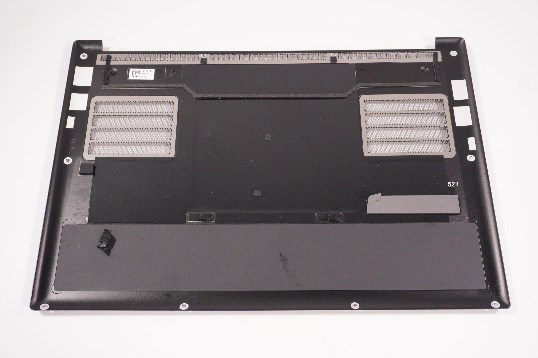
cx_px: 269
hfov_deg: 53.2
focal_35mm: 36
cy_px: 179
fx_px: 538
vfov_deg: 36.8
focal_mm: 24
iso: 1000
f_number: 5.6
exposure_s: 1/250
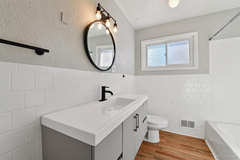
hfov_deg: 100.4
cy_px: 80
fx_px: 100
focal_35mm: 15
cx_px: 120
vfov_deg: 77.3
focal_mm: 15
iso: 400
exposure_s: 1/125
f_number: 11
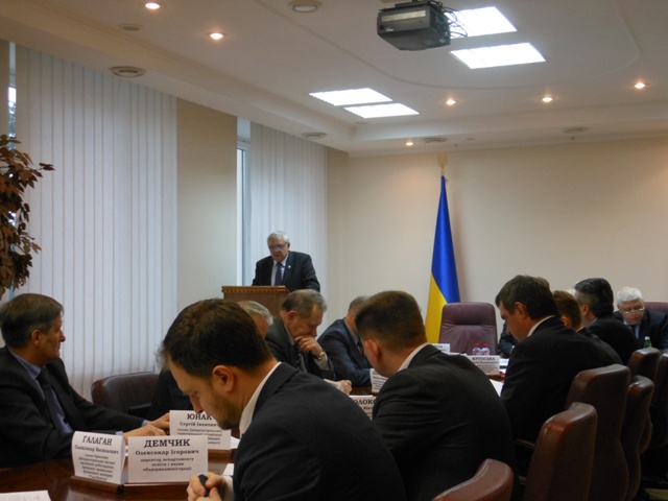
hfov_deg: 38.2
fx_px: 965
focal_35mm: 50
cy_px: 250
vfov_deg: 29.1
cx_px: 334
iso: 320
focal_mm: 8.9
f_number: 4
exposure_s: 1/30
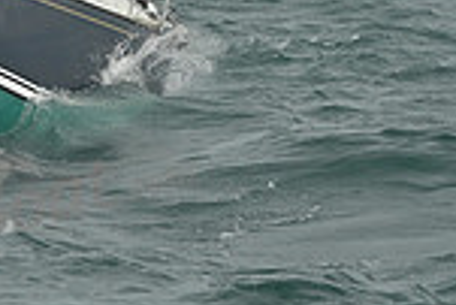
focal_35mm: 269
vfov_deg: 5.1
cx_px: -384
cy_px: -204
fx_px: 3411
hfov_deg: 7.4
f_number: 13
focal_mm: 70
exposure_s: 1/1250
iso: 320
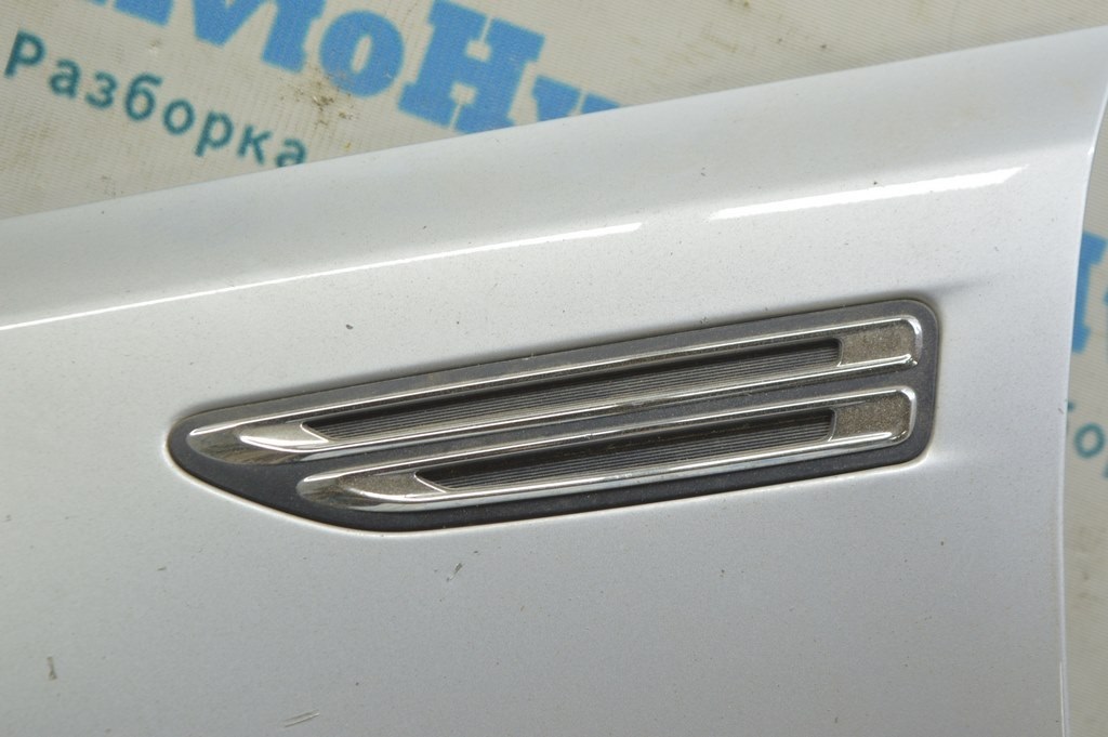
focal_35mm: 82
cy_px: 368
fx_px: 2537
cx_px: 554
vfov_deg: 16.5
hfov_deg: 24.6
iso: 400
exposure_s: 1/20
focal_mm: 55
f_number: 5.6
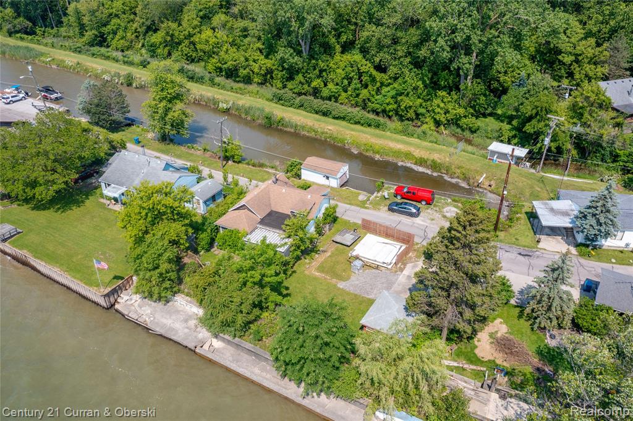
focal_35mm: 28
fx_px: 492
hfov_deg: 65.5
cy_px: 210
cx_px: 316
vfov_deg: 46.3
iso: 100
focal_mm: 10.26
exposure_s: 1/400
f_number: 5.6
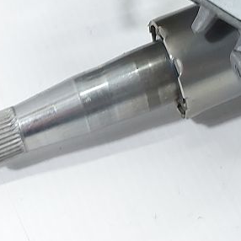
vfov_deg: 15.6
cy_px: -118
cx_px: 278
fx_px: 811
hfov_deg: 16.3
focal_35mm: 103
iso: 80
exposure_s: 1/50
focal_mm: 5.23
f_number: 1.8
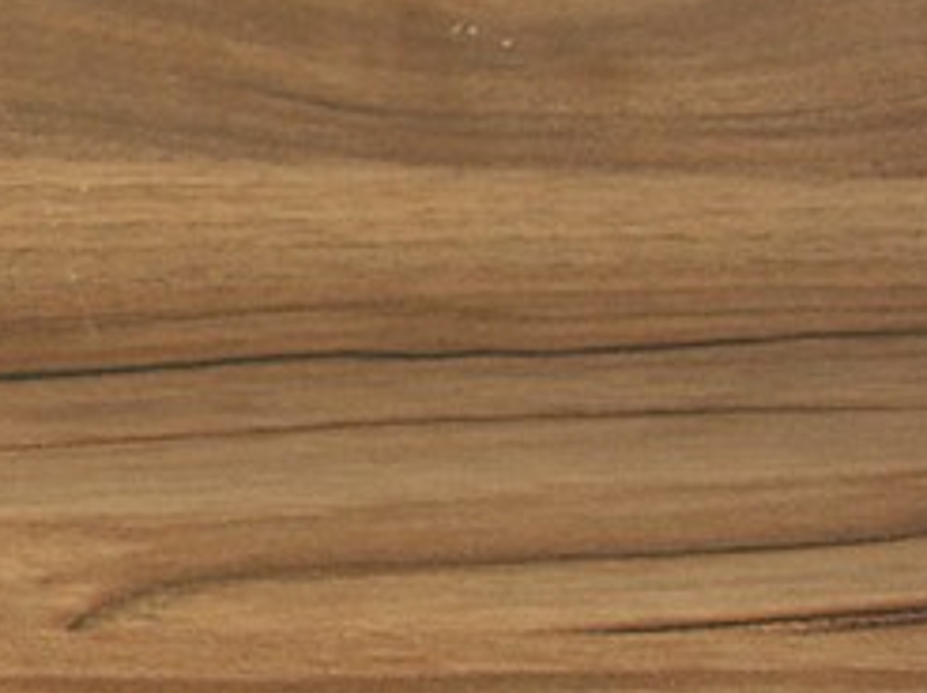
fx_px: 3050
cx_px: -908
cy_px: 429
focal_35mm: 114
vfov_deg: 13.0
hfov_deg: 14.5
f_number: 2.2
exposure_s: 1/30
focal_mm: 7.4
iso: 50
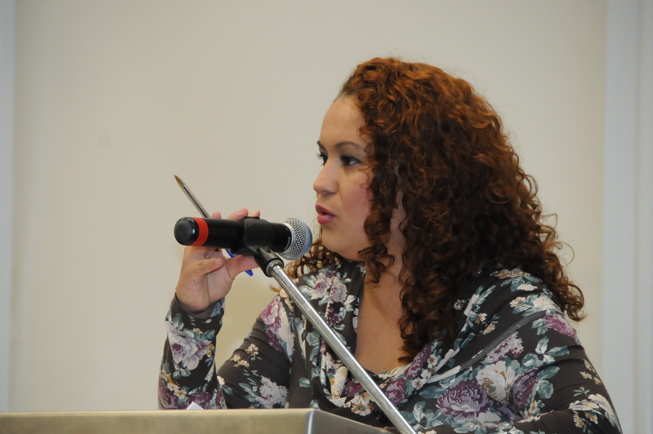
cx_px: 326
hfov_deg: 6.9
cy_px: 217
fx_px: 5435
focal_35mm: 300
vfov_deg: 4.6
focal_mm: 200
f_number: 5.6
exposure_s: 1/250
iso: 2500
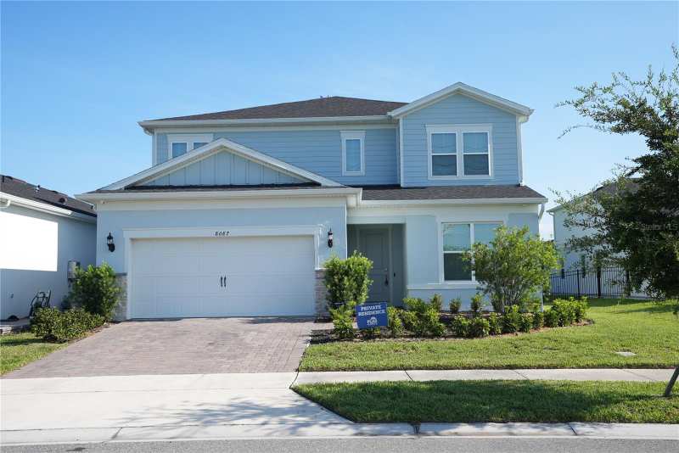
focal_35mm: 35
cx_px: 340
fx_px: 660
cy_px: 226
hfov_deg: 54.4
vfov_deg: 37.9
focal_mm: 35
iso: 80
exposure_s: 1/400
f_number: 4.5
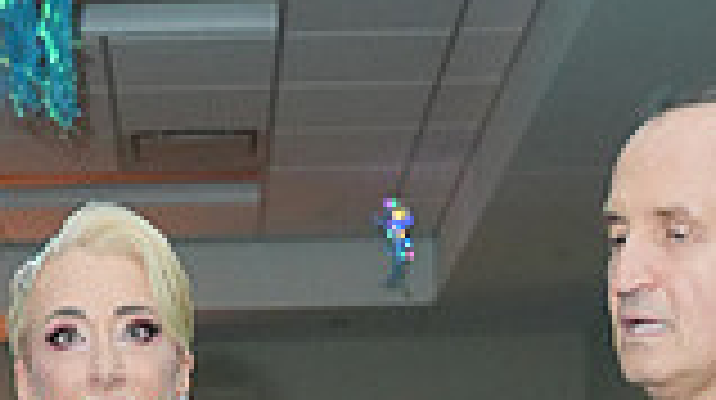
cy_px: 1043
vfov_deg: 9.1
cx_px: 241
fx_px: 2181
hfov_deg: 18.6
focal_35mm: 115
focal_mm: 30
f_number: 4
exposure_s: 1/200
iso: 4000
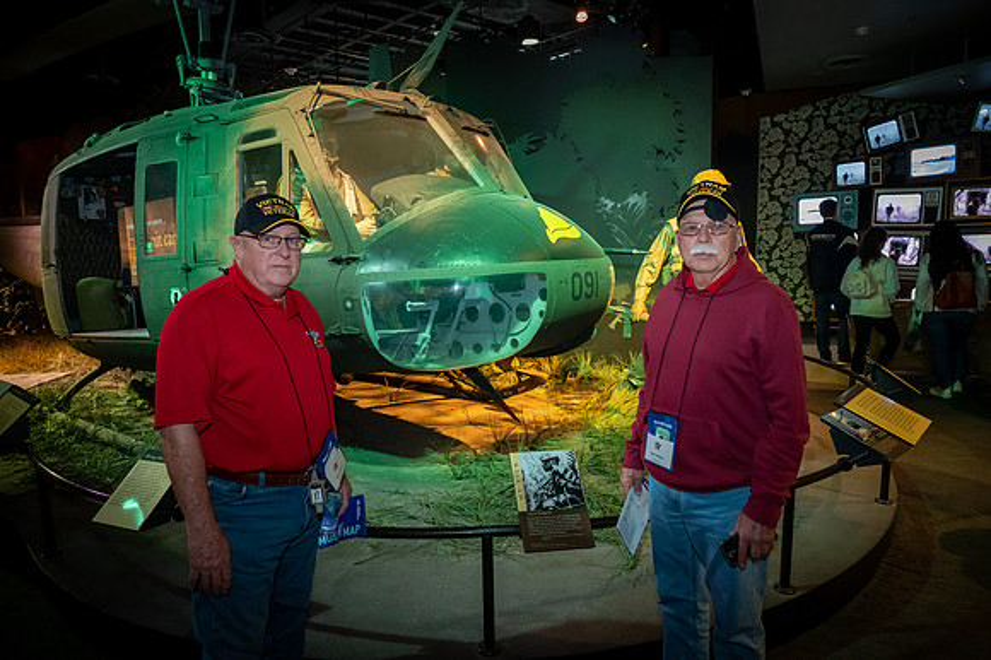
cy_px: 330
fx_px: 660
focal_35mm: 24
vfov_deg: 53.1
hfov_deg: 73.8
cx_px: 496
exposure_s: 1/50
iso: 8000
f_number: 5.6
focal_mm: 24
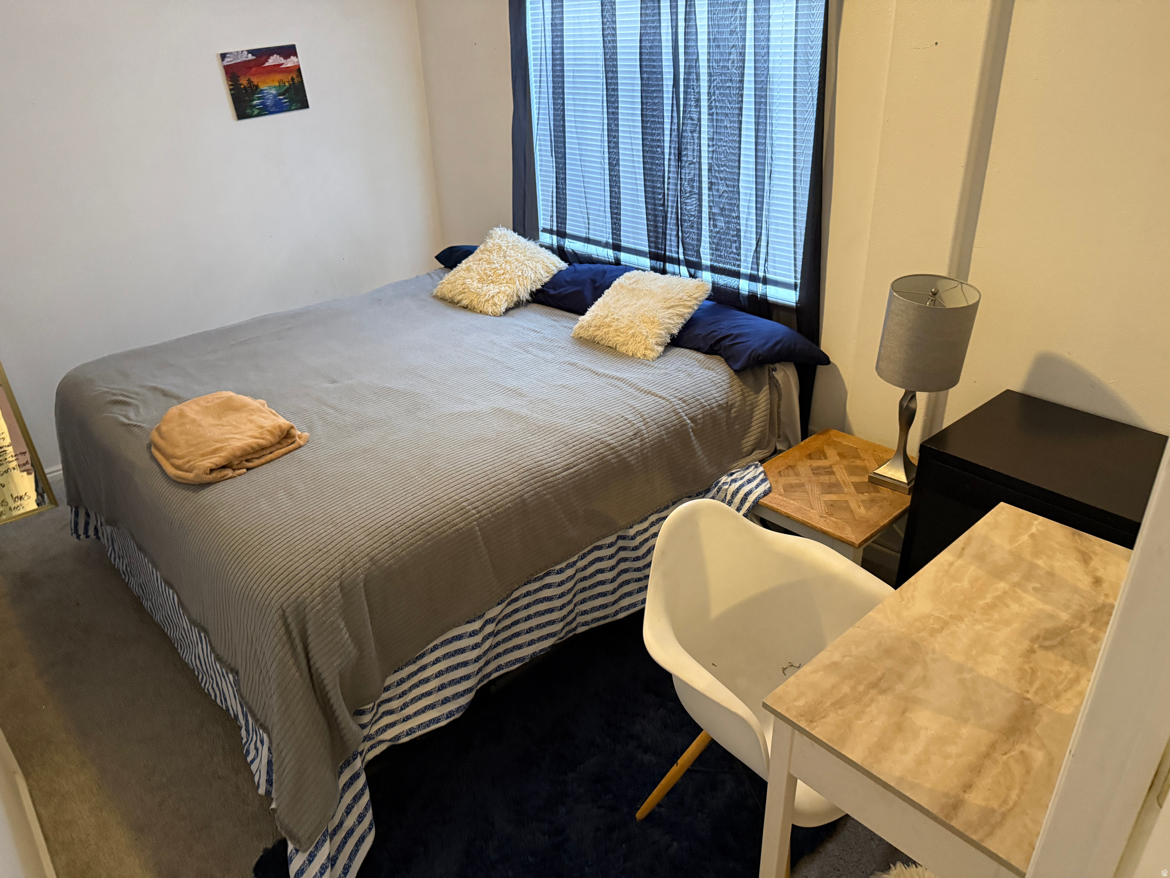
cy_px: 439
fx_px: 811
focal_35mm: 24
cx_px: 585
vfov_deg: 56.8
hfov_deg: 71.6
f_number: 1.78
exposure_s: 1/60
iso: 500
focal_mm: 6.76
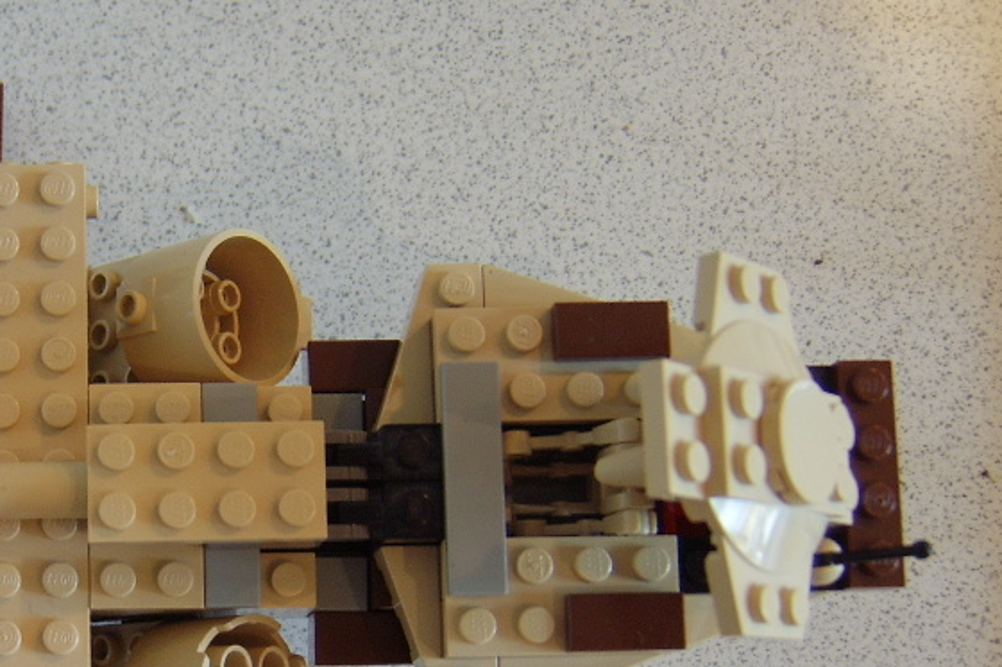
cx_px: 88
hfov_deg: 32.2
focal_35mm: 59
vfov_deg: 22.7
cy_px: 520
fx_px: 1642
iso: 100
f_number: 2.7
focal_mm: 8.13
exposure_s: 1/15
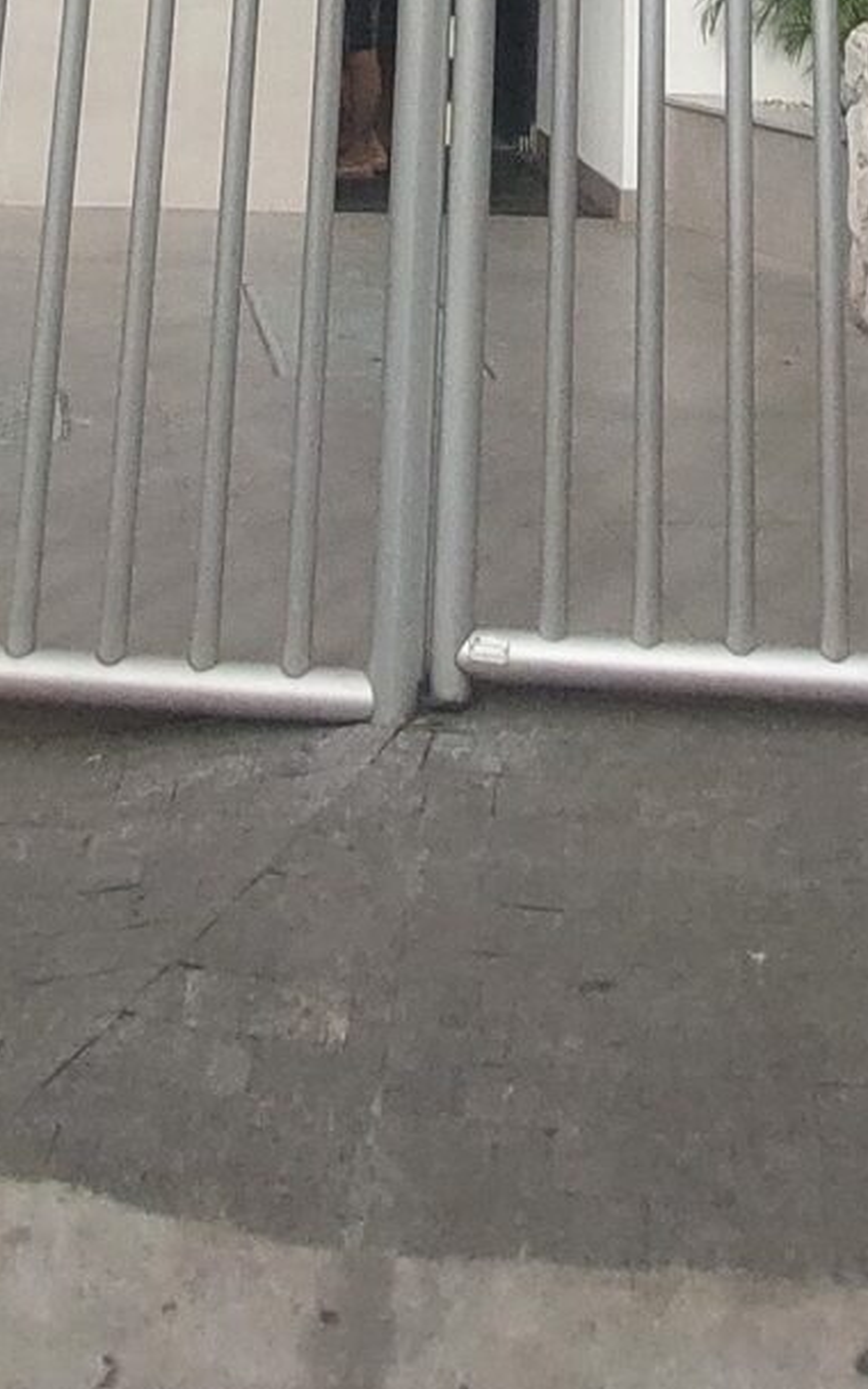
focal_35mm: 58
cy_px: -1227
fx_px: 2195
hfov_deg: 22.4
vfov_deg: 20.8
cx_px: 436
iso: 50
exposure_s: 1/1282
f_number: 2.2
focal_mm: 1.74
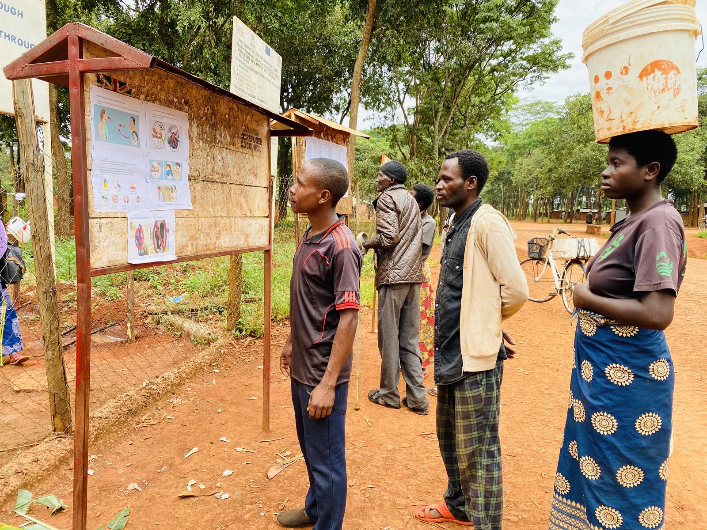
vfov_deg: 53.1
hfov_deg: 67.3
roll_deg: -2.9
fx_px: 531
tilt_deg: -5.9
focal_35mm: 26
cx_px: 354
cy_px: 265
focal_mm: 4.25
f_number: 1.8
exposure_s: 1/502
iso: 32
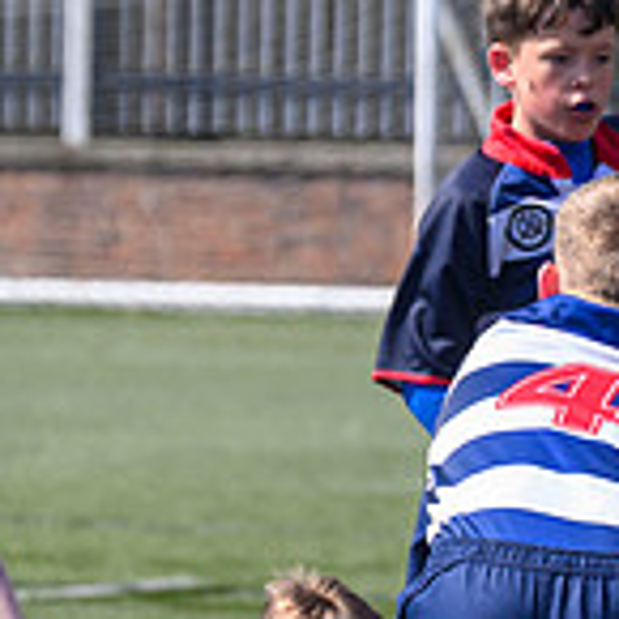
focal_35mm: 516
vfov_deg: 3.4
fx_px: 10439
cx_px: 1110
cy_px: 583
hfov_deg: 3.4
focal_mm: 115
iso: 500
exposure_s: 1/2000
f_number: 4
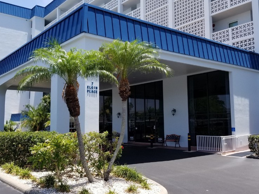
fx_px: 269
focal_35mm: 36
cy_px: 97
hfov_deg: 51.3
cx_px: 118
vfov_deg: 39.7
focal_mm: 4.25
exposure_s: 1/1708
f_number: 1.7
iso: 50
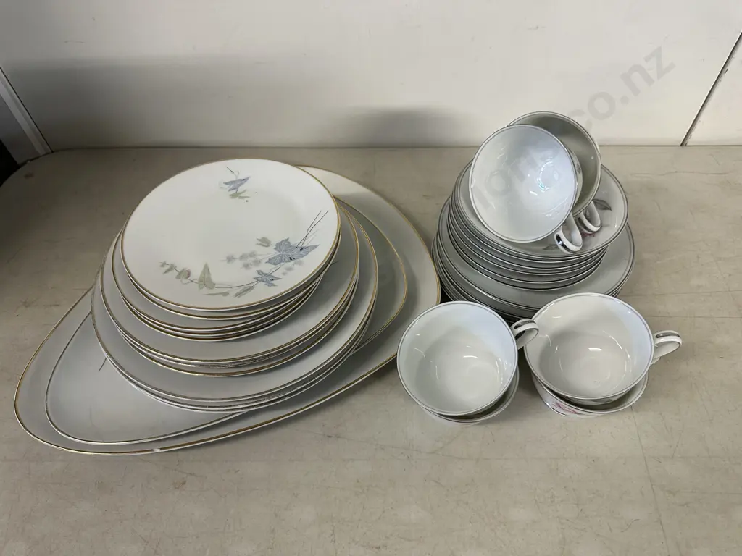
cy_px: 278
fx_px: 514
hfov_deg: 71.6
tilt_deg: -52.7
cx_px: 371
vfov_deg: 56.8
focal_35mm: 24
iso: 200
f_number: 1.78
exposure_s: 1/100
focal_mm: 6.86
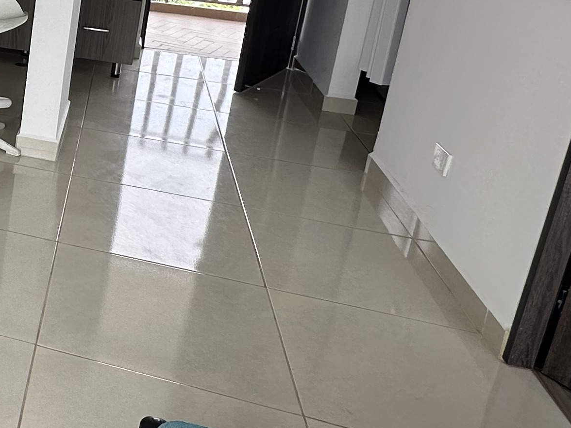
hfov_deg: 30.1
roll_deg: -2.6
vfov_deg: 29.1
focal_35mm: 48
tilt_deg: -14.3
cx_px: -200
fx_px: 792
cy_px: 49
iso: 40
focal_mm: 2.22
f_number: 2.2
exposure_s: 1/249
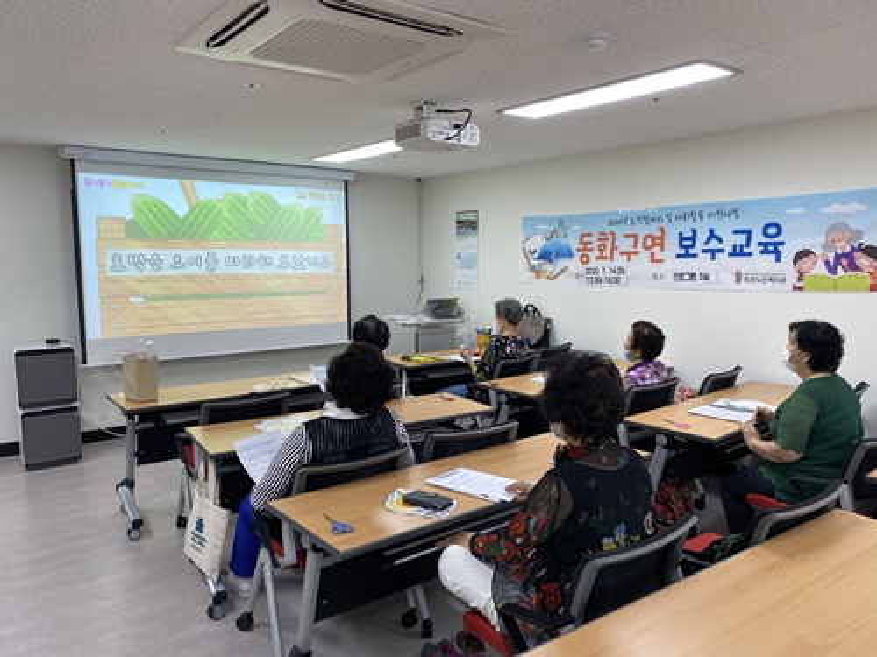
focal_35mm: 26
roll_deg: -0.7
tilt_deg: -6.3
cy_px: 328
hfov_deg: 67.3
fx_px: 659
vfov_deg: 53.1
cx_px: 438
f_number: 1.8
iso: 80
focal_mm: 4.25
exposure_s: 1/120
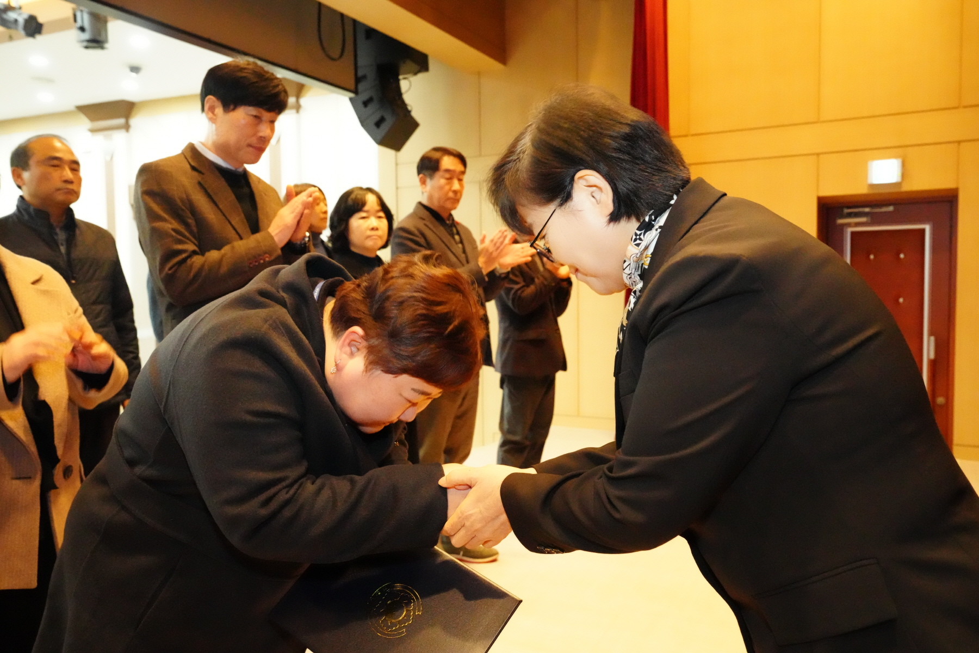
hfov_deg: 61.9
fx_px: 816
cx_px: 490
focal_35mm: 30
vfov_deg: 43.6
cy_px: 326
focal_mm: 30
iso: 20000
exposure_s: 1/160
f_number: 5.6
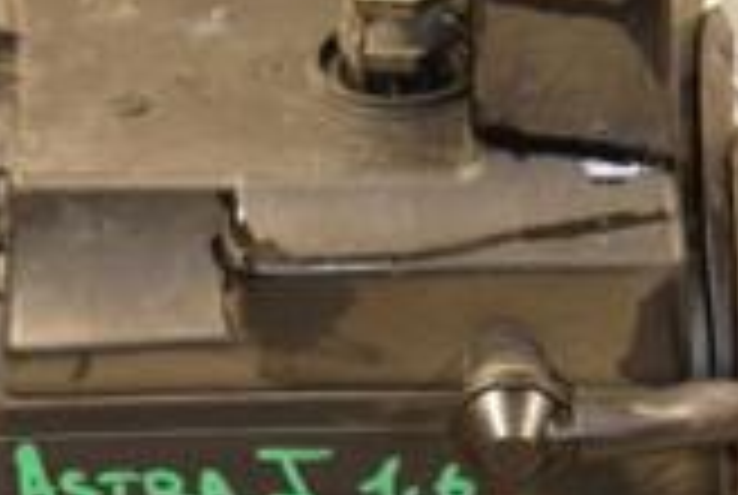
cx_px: 374
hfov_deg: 8.9
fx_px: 4723
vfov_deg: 6.0
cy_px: 342
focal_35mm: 230
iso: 800
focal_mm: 42
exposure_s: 1/100
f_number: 4.8
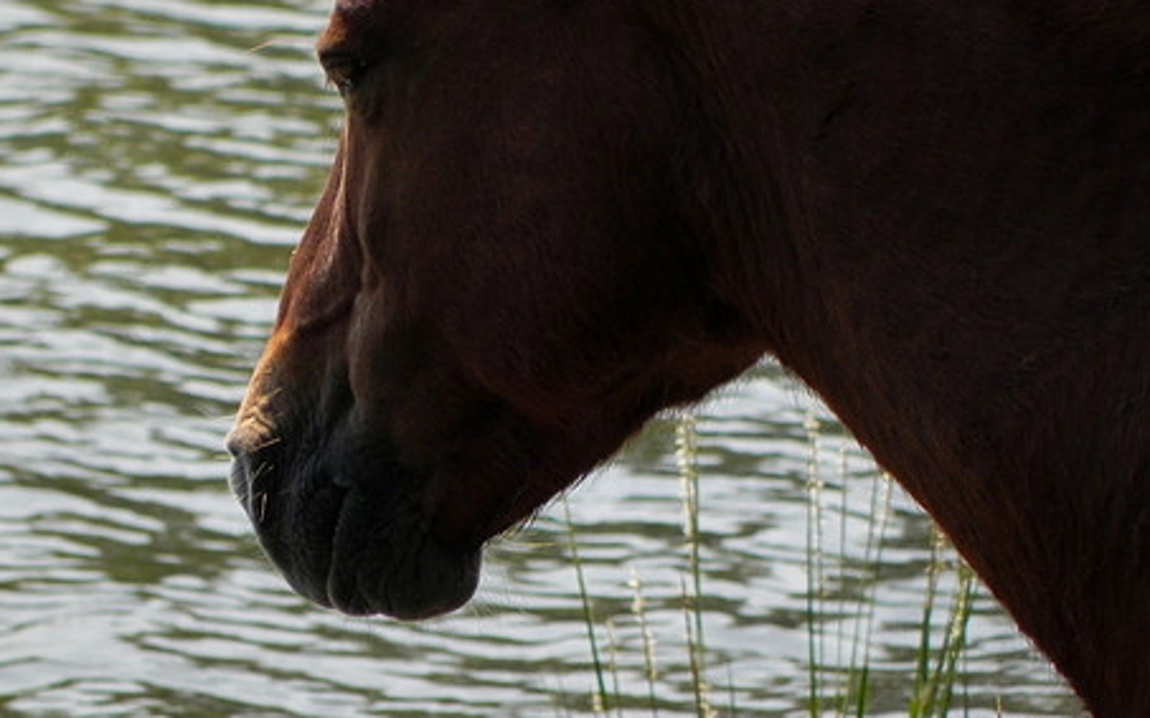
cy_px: 192
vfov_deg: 1.4
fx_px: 28862
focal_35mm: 921
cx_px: 480
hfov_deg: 2.3
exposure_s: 1/1000
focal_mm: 120
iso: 200
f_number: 5
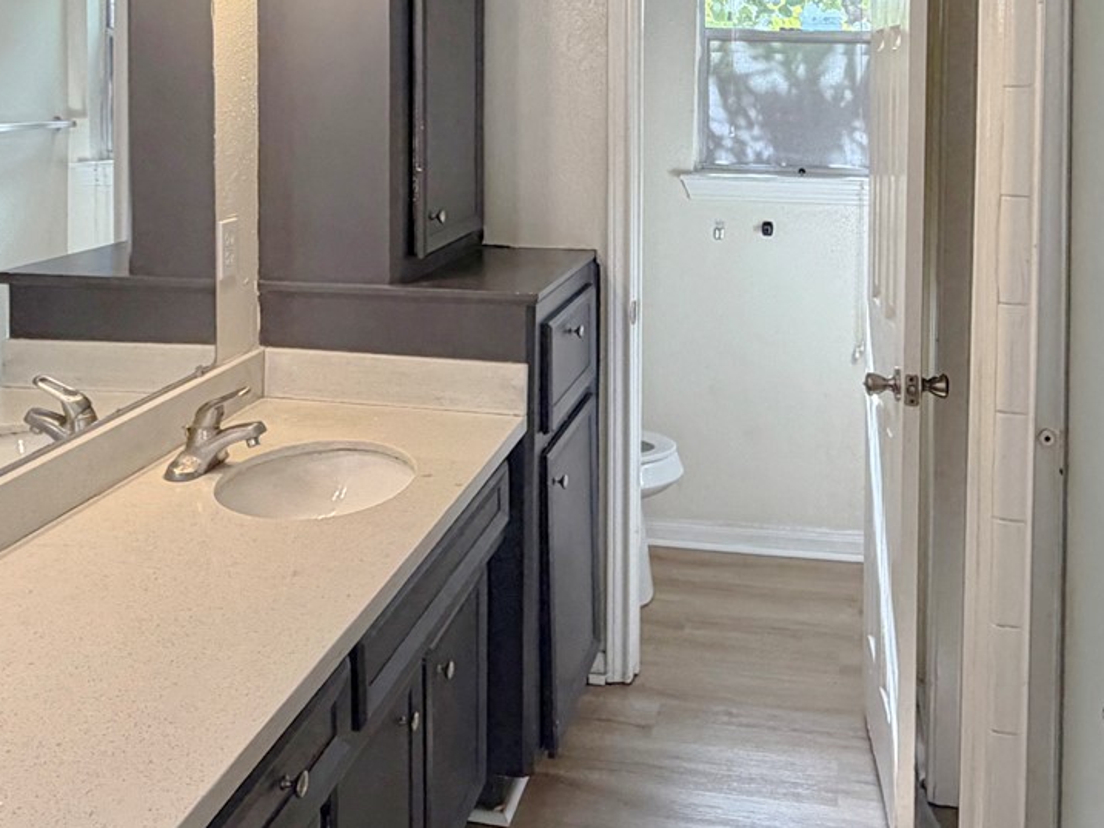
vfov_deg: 34.4
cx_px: 630
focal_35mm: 40
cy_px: 120
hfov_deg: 46.7
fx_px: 1276
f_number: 2.2
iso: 200
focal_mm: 2.22
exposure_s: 1/120
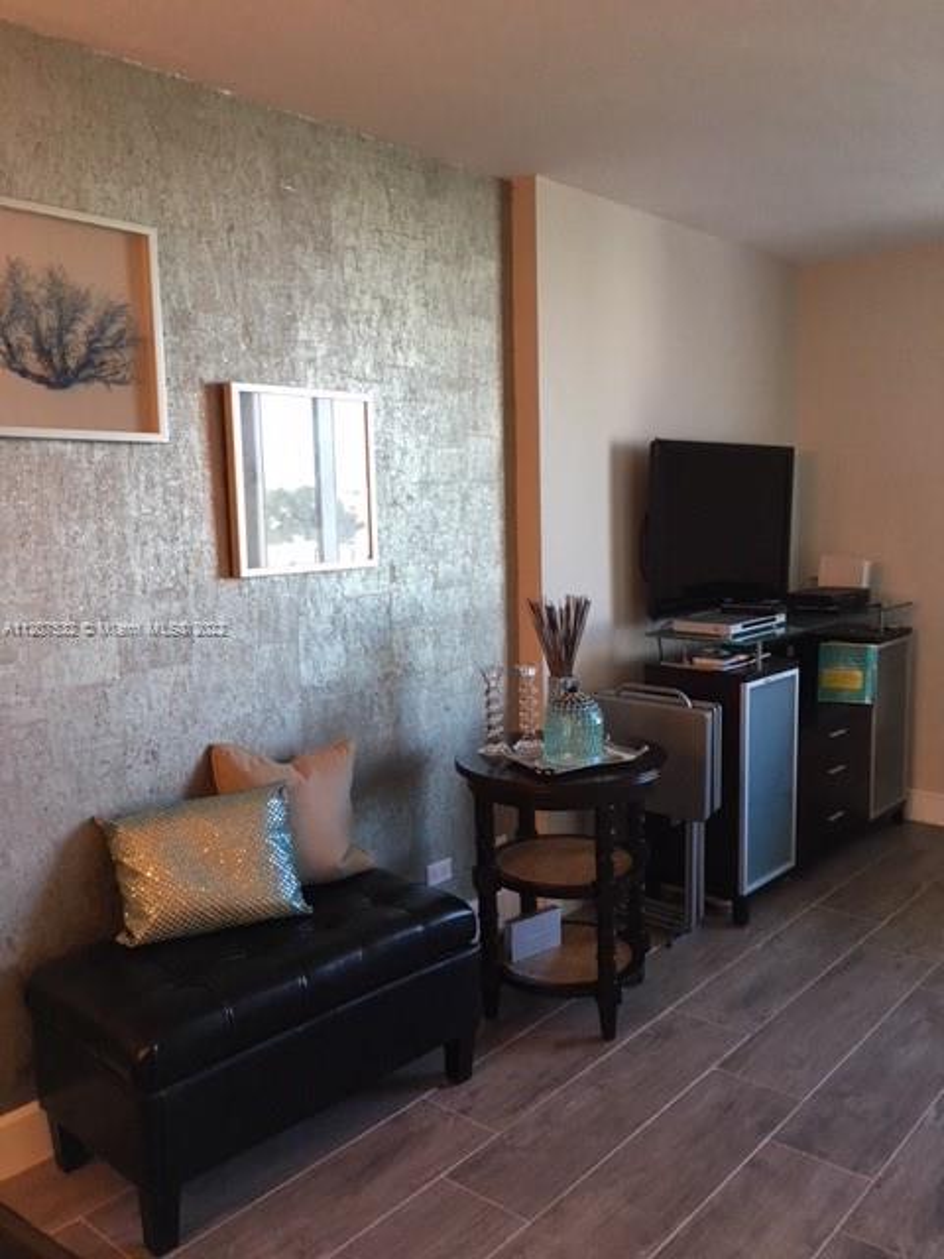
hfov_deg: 48.2
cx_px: 472
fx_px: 1054
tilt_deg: -6.0
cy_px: 630
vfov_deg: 61.7
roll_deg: +0.1
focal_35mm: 29
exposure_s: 1/30
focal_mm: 4.15
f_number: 2.2
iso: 100
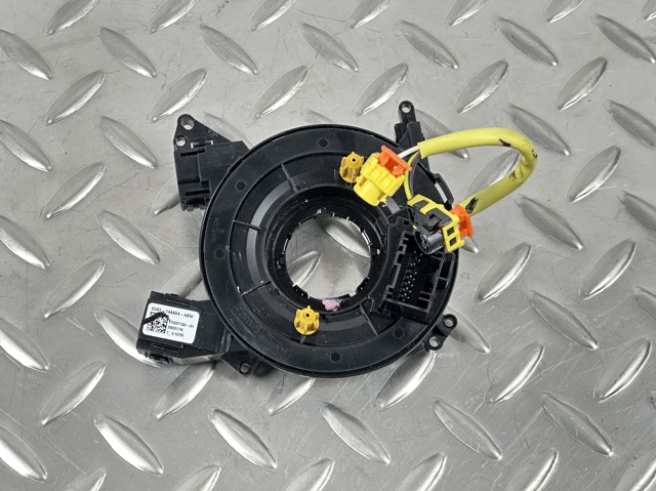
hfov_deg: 25.4
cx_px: 328
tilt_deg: -65.1
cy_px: 246
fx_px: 1458
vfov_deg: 19.1
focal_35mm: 77
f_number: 2.8
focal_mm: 9
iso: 320
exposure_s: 1/50
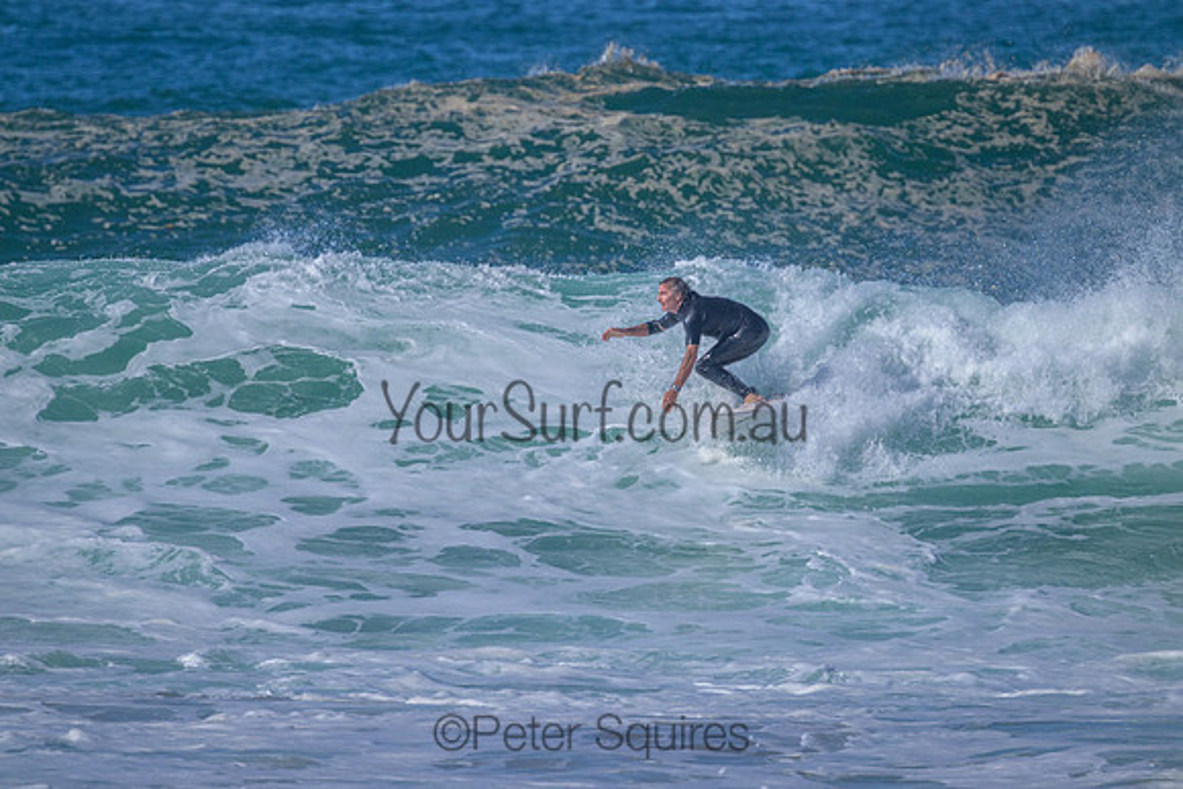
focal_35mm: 800
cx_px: 592
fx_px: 26294
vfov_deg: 1.7
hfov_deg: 2.6
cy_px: 394
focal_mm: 800
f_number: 11
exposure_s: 1/2000
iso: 900
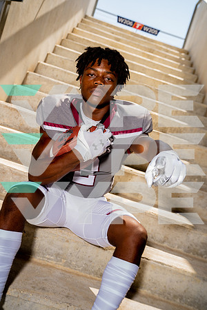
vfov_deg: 53.1
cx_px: 104
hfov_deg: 36.9
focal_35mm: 36
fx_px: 310
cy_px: 155
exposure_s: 1/250
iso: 100
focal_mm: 36
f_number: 5
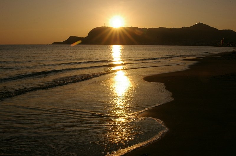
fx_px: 275
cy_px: 78
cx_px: 118
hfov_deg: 46.5
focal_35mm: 42
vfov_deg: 31.8
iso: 200
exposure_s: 1/125
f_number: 22
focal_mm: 28
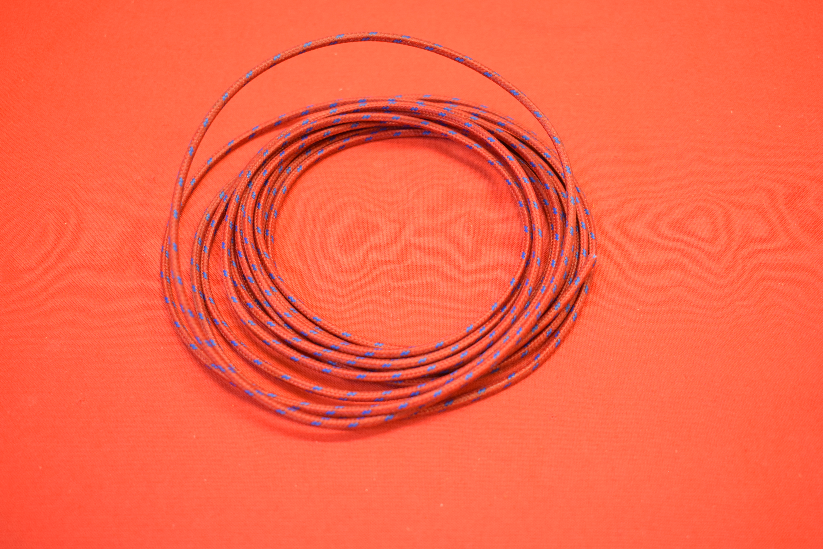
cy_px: 274
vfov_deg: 28.1
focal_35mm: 48
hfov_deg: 41.1
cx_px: 412
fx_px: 1098
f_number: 5
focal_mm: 32
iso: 1250
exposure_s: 1/60
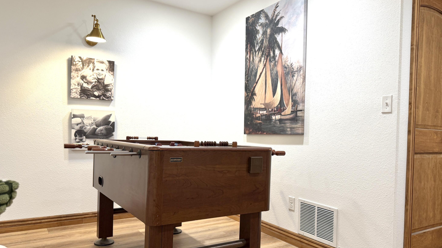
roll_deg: -1.8
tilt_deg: -1.4
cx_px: 225
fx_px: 316
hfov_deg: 69.9
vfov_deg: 42.9
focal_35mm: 27
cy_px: 135
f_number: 1.78
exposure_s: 1/60
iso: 125
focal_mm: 6.76
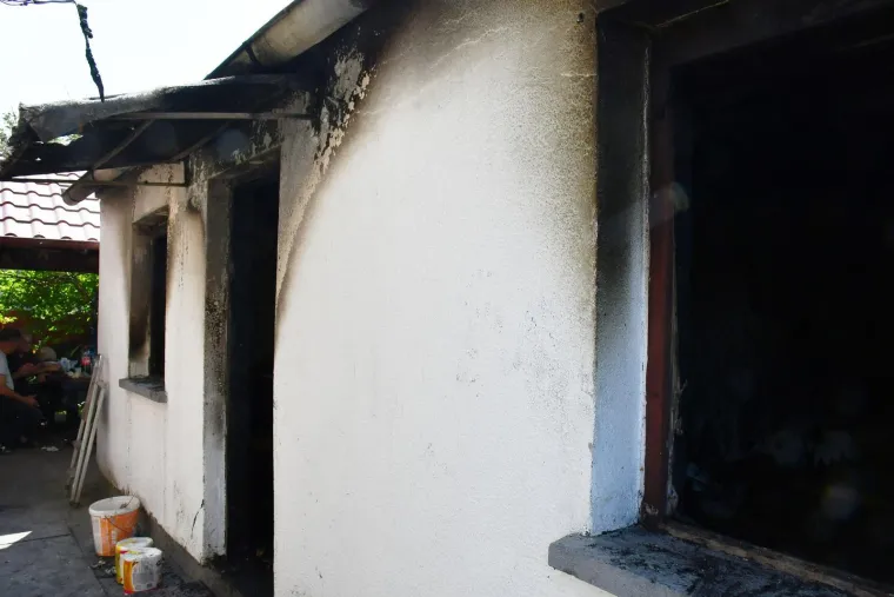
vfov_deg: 47.9
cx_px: 447
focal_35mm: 27
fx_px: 671
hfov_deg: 67.4
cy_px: 298
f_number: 14
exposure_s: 1/800
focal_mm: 18
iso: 1250
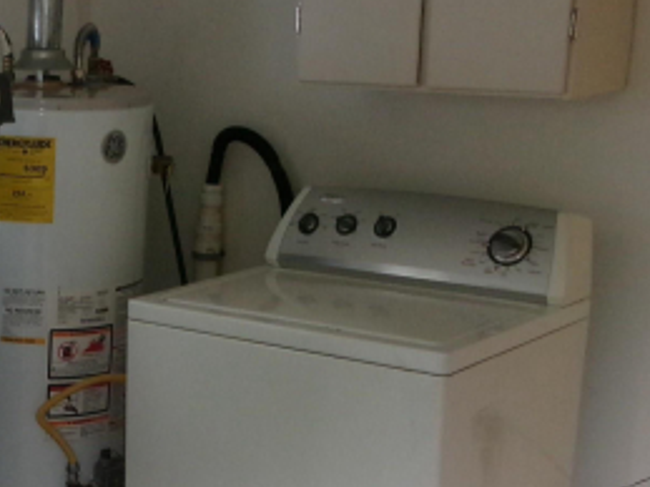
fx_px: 1351
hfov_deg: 25.8
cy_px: 356
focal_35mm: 72
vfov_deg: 20.3
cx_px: 14
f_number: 3.9
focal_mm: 5.1
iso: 403
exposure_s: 1/34
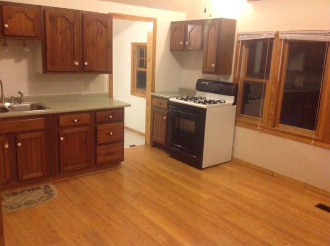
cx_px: 165
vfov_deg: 40.6
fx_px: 333
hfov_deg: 52.7
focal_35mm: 35
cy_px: 123
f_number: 2.4
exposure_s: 1/15
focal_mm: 4.28
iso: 250
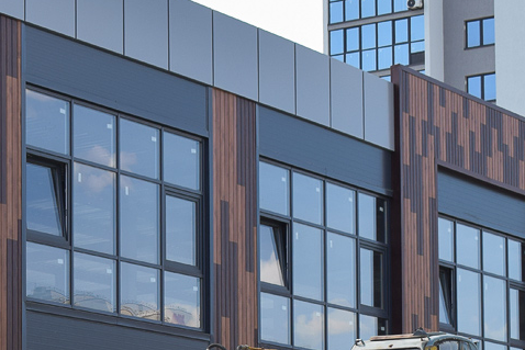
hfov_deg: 15.7
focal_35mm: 128
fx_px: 1867
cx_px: -11
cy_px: 432
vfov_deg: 10.5
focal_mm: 34
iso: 200
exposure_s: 1/400
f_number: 5.6
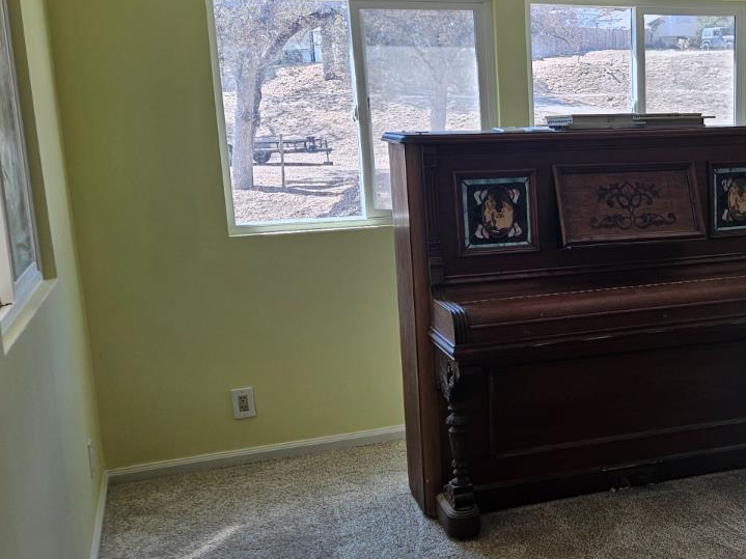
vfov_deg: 30.2
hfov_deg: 37.4
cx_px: 654
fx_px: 1034
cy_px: 312
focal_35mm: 48
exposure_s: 1/180
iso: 40
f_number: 1.8
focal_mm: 5.4
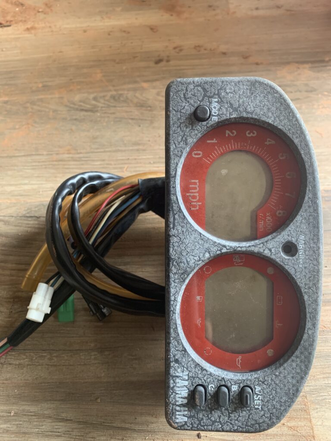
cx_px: 166
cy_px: 220
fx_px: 331
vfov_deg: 67.3
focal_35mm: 26
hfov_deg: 53.1
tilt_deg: -55.6
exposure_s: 1/60
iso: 250
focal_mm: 4.25
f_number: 1.8
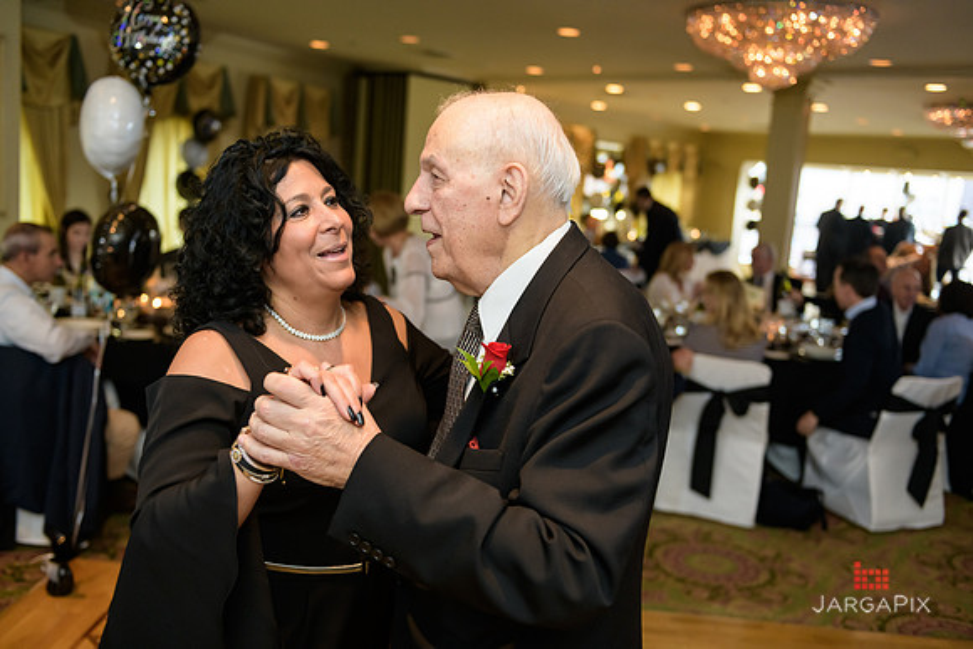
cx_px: 486
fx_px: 919
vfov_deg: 38.9
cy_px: 324
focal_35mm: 34
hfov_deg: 55.8
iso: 1000
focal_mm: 34
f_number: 2.8
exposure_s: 1/125
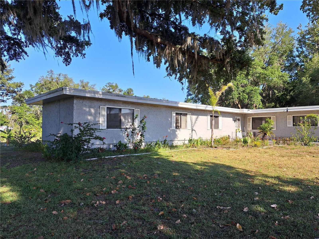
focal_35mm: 24
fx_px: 221
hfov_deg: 71.6
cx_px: 160
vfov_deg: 56.8
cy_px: 120
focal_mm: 5.23
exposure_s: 1/693
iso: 50
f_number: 1.8
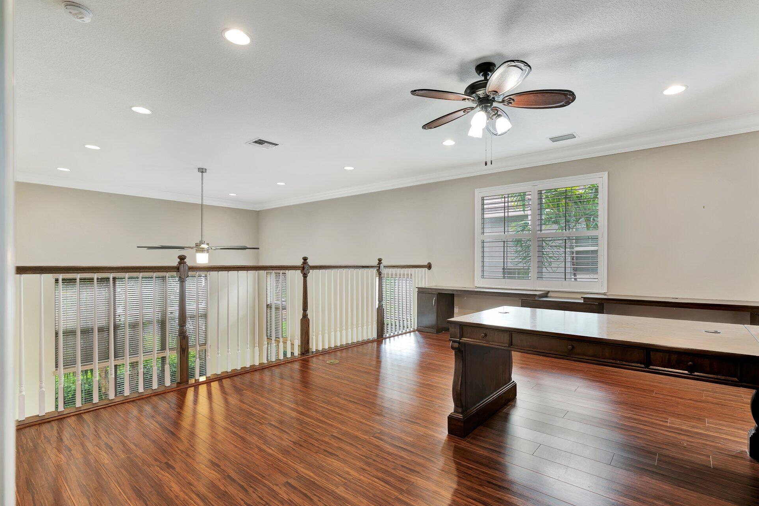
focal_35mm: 17
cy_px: 265
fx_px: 358
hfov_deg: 93.2
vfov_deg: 70.4
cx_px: 400
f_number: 5.6
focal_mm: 16
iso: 100
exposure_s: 1/4
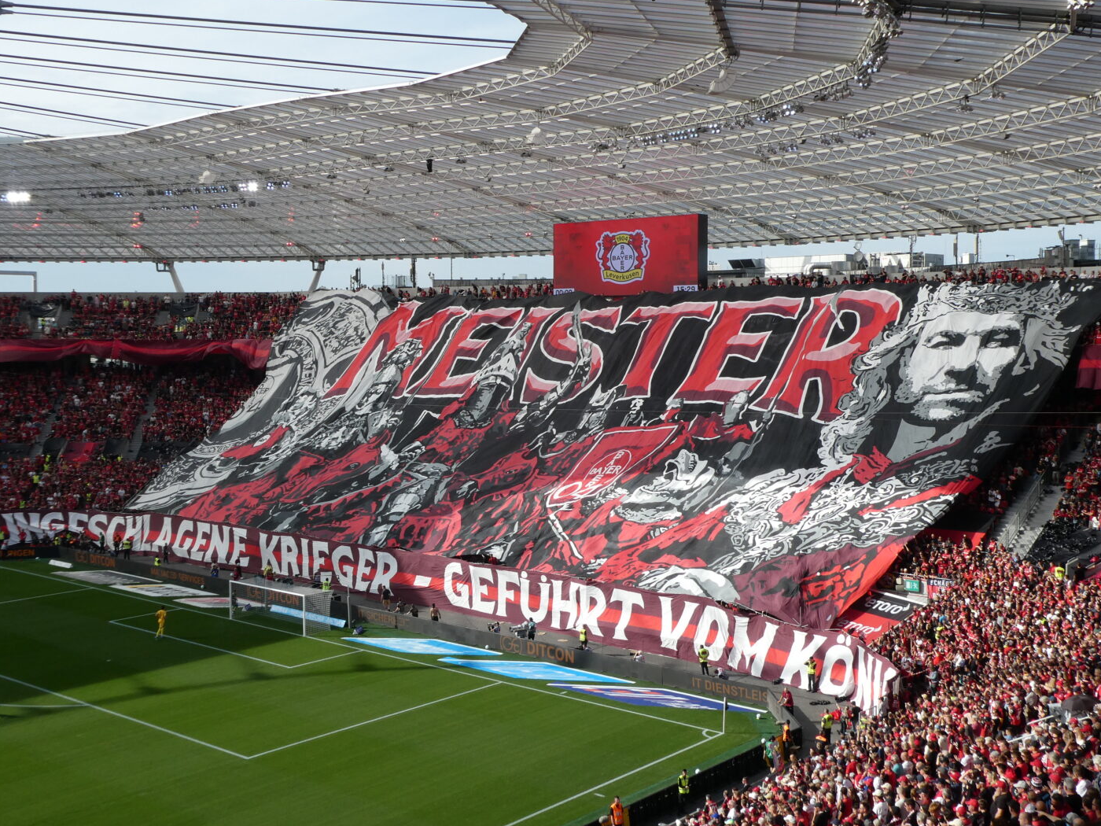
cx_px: 539
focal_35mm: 40
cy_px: 380
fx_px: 1272
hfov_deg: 46.8
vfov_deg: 35.9
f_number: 3.7
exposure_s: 1/640
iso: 80
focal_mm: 6.3
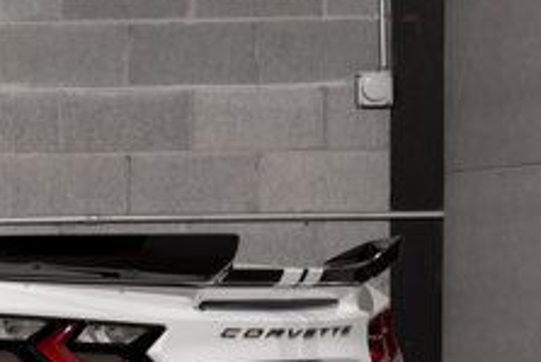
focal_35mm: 255
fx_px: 3834
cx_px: -512
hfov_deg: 7.8
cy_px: 385
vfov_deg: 5.4
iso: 160
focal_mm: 54
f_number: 9
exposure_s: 1/50
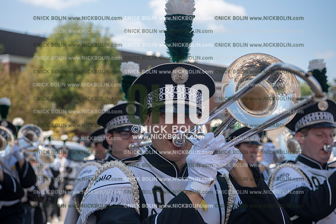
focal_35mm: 70
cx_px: 168
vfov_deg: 19.5
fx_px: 653
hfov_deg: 28.8
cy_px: 112
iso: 400
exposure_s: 1/1600
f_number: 5
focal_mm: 70
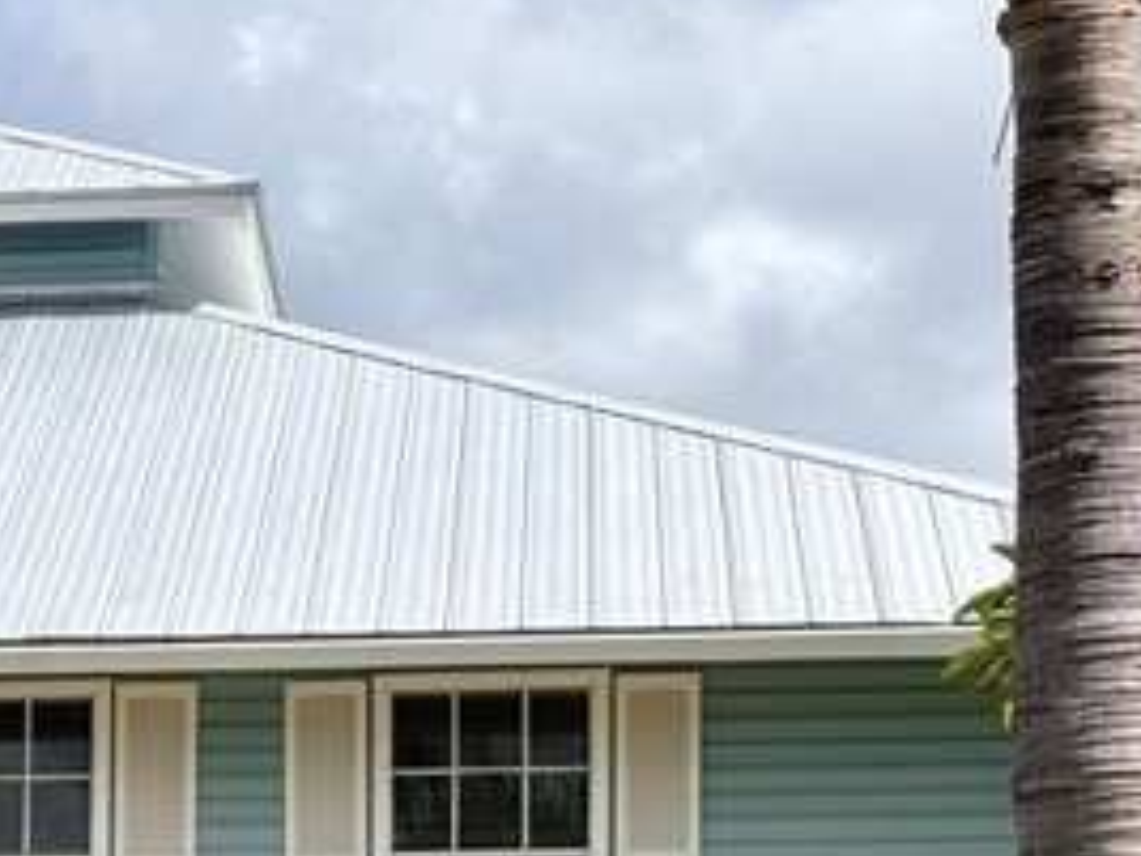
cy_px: 1158
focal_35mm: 155
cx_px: -251
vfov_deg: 9.4
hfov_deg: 12.4
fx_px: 5109
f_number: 1.6
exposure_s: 1/3788
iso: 40
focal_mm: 5.96
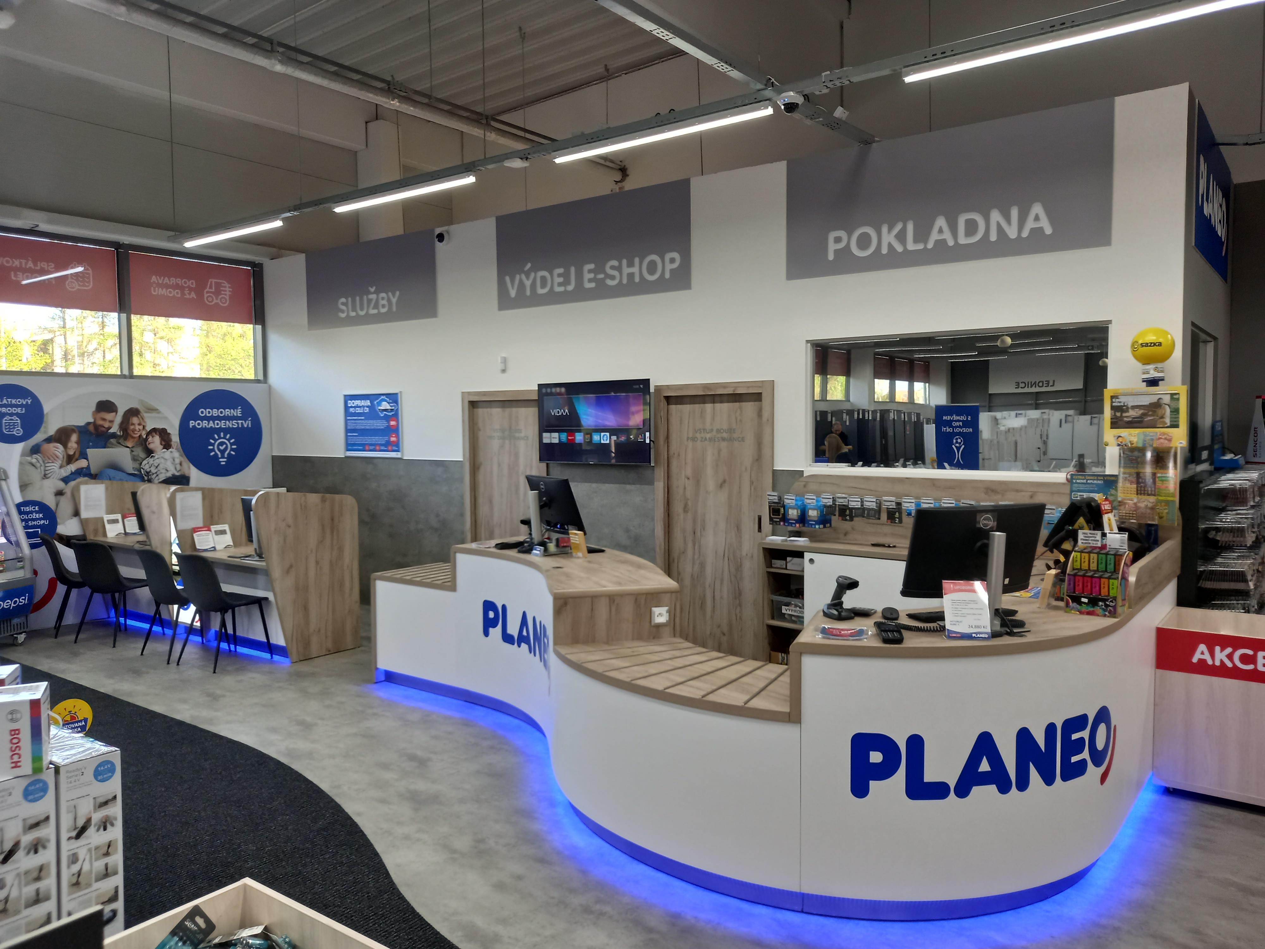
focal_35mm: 25
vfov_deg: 54.9
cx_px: 632
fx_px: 914
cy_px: 474
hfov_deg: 69.4
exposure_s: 1/50
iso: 80
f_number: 2
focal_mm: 4.6
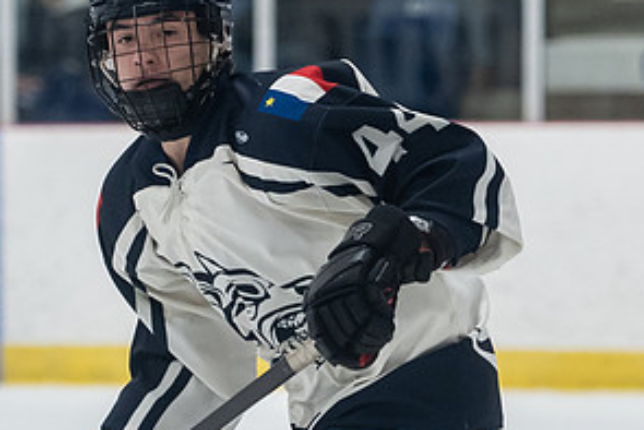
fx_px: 7624
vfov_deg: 3.2
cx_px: 354
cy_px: 445
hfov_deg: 4.8
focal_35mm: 426
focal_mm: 116
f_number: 2.8
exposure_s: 1/1000
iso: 2500
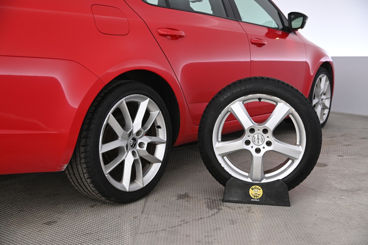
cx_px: 184
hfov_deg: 44.5
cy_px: 122
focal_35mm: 44
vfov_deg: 30.5
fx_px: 449
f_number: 4
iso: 2000
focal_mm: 44
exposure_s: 1/80
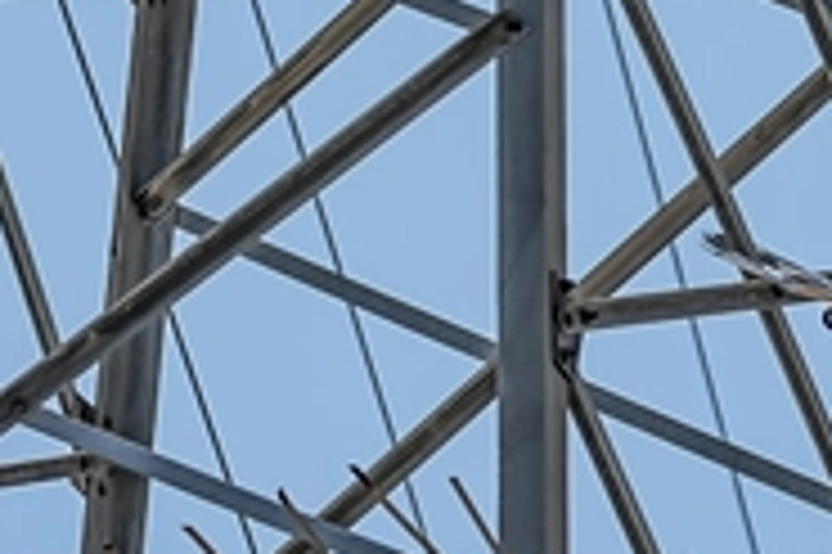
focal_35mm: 399
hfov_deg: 5.2
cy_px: 27
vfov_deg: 3.4
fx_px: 9213
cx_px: 805
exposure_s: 1/5000
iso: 200
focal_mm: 82
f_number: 2.8
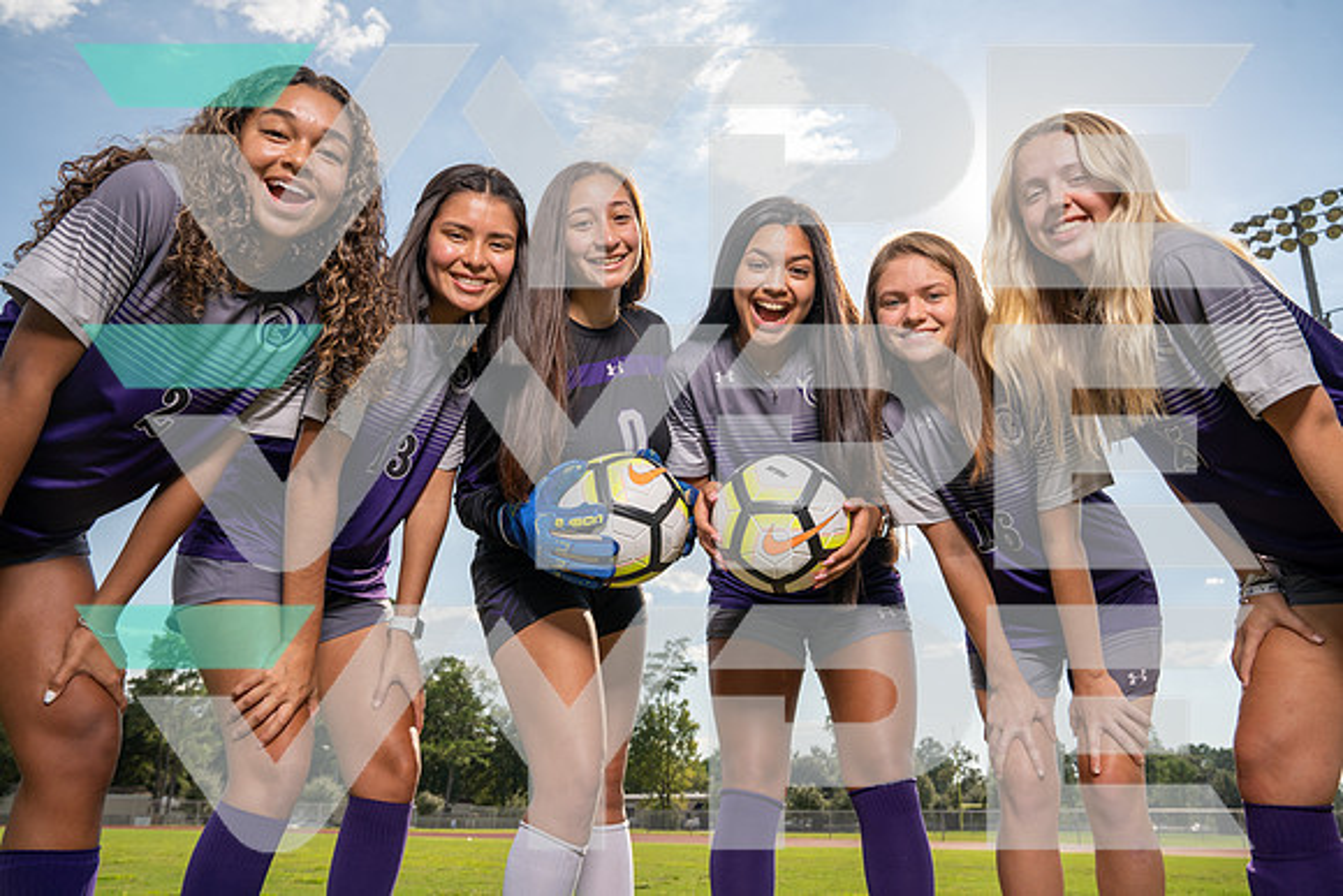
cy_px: 448
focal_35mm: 29
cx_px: 672
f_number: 8
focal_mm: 29
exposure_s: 1/640
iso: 250
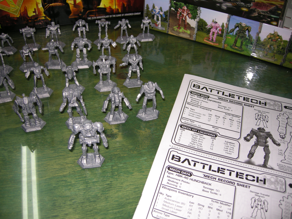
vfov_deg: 39.7
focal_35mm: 36
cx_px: 146
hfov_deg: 51.4
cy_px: 110
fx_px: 304
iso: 64
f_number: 2.7
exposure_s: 1/30
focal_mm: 7.5
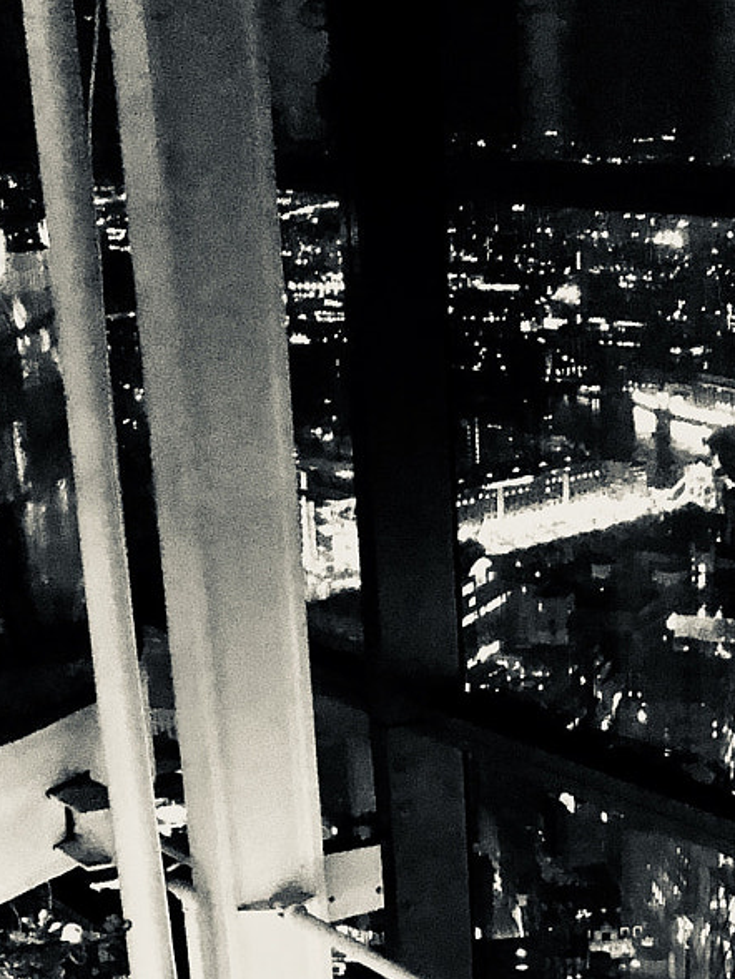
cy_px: 1170
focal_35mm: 76
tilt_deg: -24.6
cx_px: 697
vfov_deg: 23.5
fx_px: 2151
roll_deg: +0.5
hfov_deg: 19.0
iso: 320
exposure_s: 1/4
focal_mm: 4
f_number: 1.8
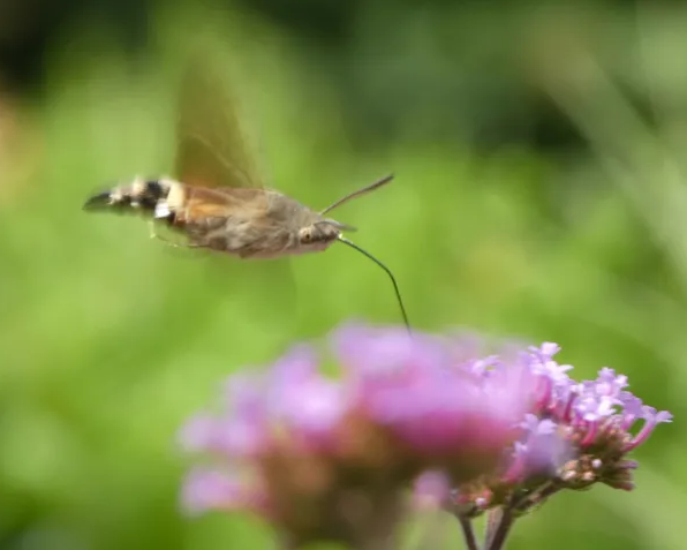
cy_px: 276
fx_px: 8521
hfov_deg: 4.6
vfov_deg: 3.7
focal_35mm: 419
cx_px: 362
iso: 125
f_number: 5.6
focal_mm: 71.7
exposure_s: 1/80
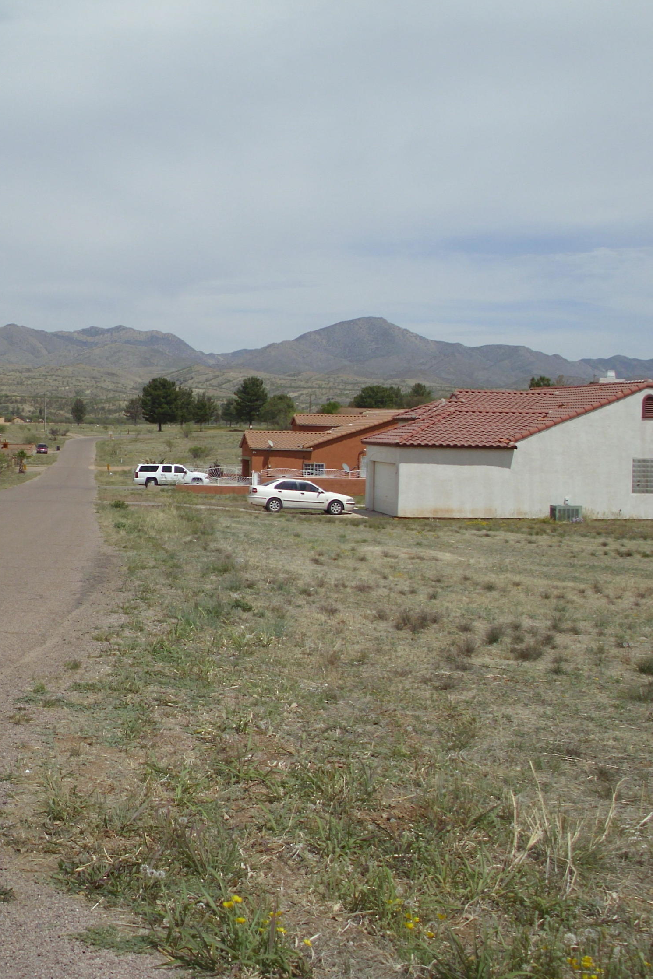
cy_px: 488
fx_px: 1442
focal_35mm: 53
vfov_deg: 37.5
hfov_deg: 25.5
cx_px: 259
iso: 50
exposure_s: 1/331
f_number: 7.3
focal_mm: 6.3
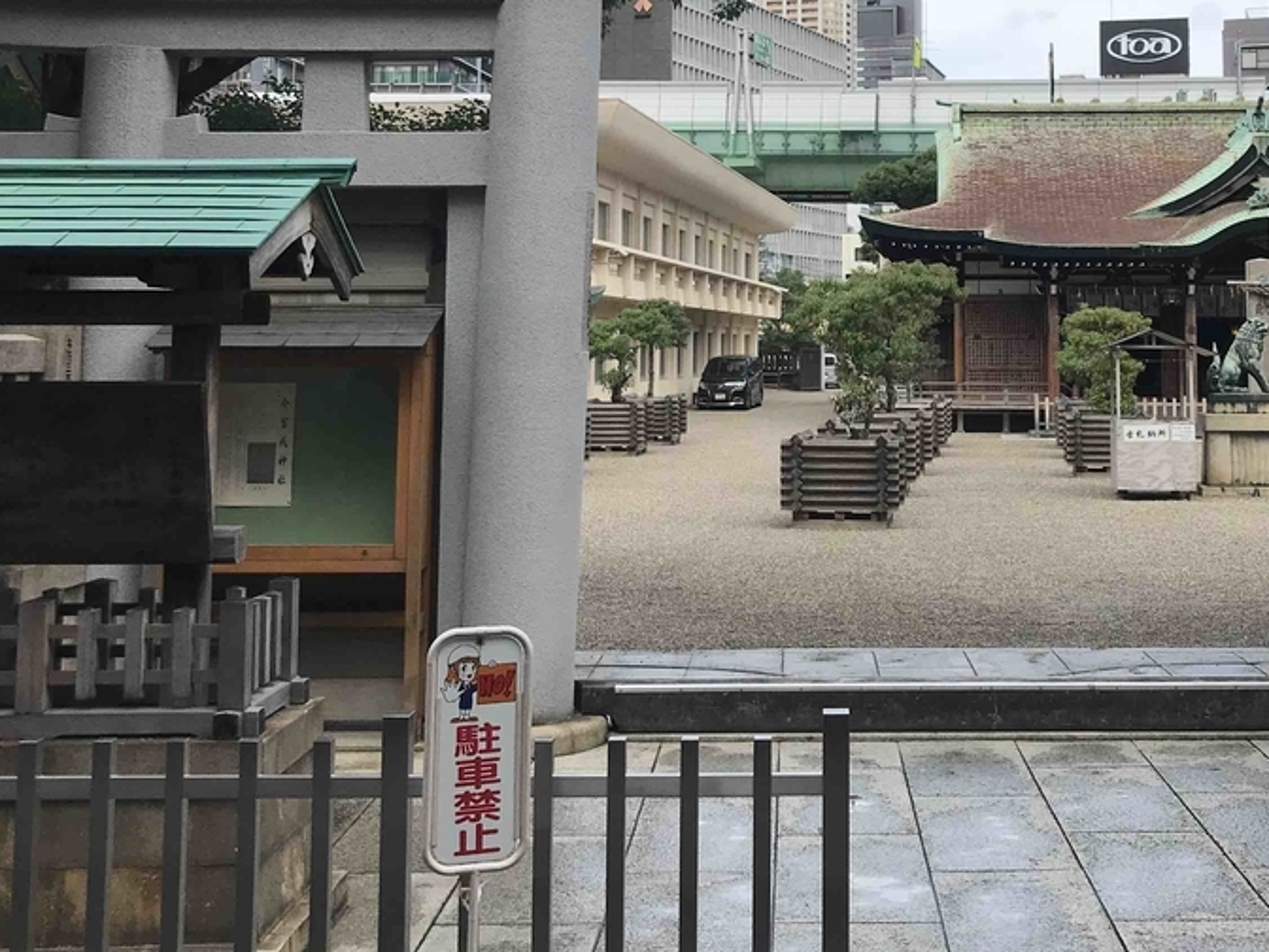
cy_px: 196
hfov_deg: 37.9
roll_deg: +1.0
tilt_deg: +5.1
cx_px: 823
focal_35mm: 50
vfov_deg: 28.5
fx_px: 1833
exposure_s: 1/1330
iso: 20
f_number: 1.8
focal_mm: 3.99
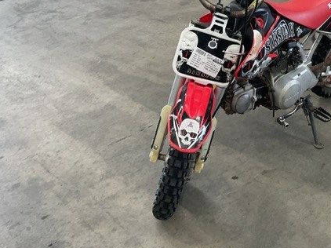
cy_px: 69
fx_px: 420
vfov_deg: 32.4
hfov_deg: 41.6
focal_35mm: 44
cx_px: 250
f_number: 1.8
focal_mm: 3
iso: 100
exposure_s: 1/60
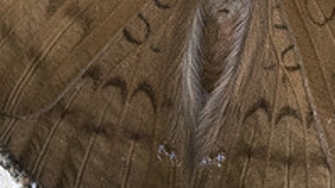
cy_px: 28
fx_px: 17361
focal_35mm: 1956
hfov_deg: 1.1
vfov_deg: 0.6
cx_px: 235
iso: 800
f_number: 3.5
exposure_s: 1/320
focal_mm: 150
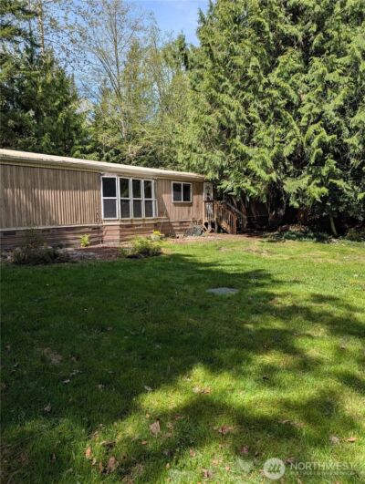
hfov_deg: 57.0
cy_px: 242
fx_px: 336
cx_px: 182
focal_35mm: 24
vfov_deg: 71.5
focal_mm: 6.9
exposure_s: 1/621
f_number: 1.68
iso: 19
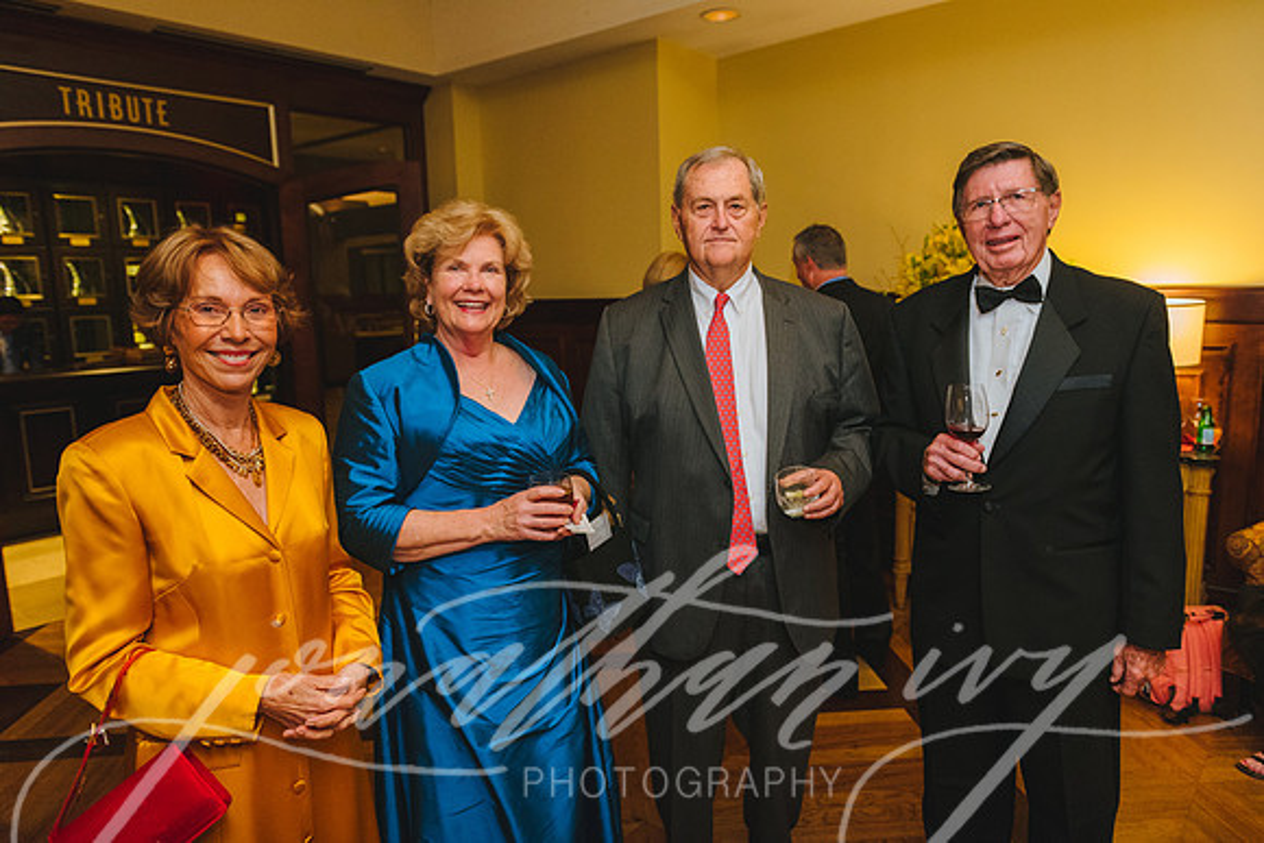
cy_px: 422
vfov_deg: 53.1
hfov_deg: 73.7
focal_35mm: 24
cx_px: 632
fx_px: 843
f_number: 4
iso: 3200
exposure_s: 1/125
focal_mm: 24
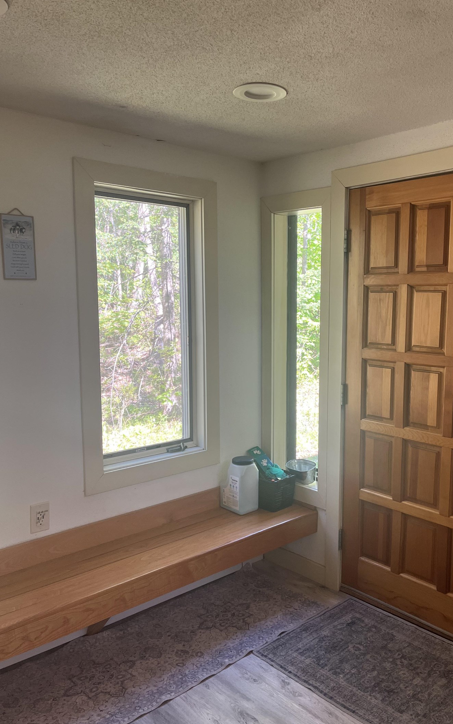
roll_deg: +0.0
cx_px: 290
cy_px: 364
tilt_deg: -6.4
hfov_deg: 41.4
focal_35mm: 30
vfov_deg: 62.9
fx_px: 593
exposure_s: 1/60
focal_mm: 5.1
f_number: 1.6
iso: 64
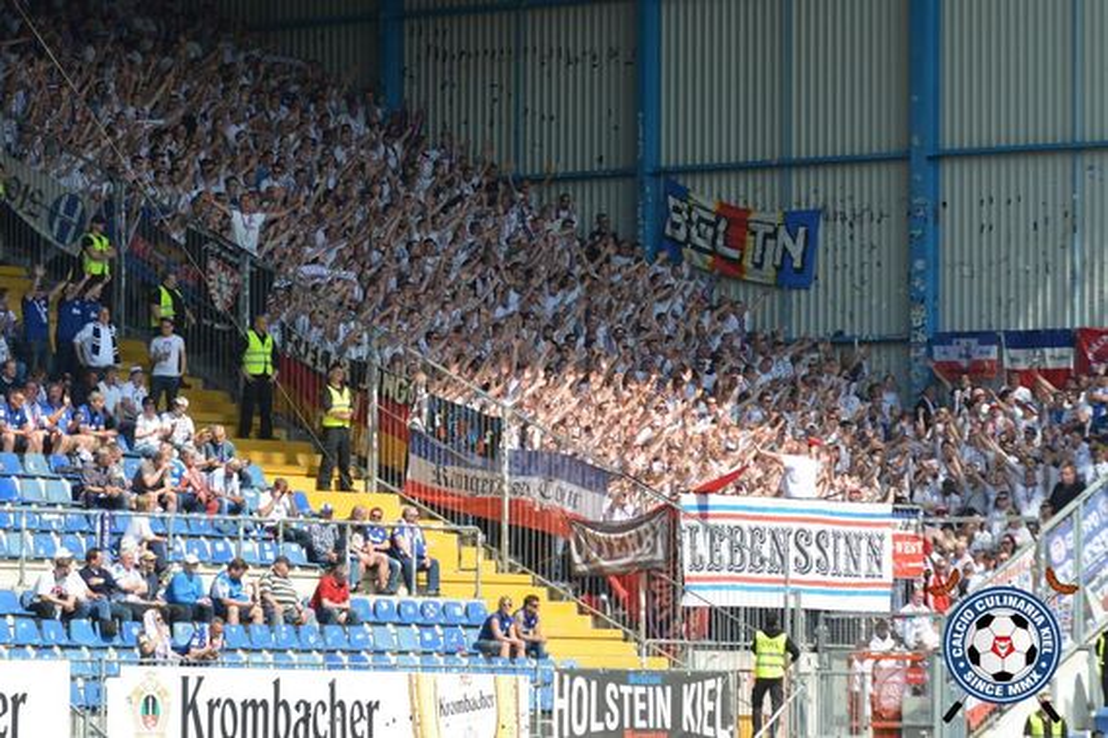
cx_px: 554
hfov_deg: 10.5
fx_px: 6001
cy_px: 369
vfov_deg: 7.0
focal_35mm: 195
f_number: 5
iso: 250
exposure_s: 1/1250
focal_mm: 130
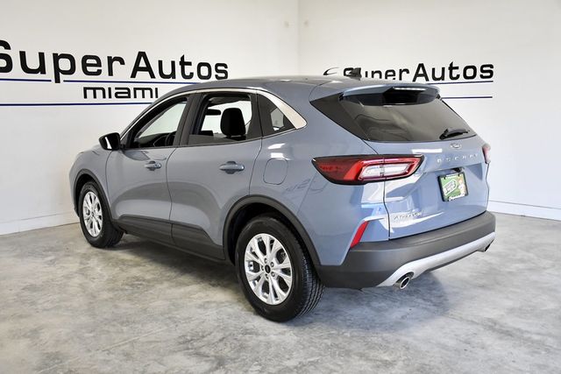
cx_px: 280
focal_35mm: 34
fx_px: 530
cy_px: 187
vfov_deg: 38.9
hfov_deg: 55.8
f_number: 4.5
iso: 2500
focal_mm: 23
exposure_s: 1/1000
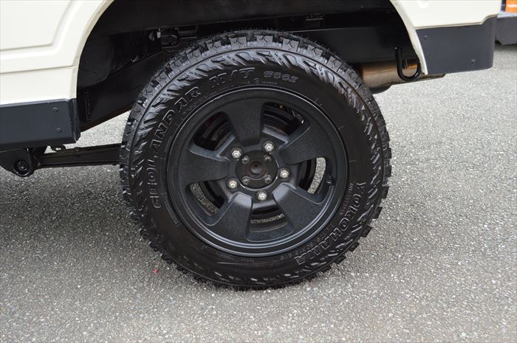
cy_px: 172
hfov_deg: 53.2
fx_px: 516
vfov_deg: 36.8
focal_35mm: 36
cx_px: 258
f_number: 5
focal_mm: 24
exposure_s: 1/100
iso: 400
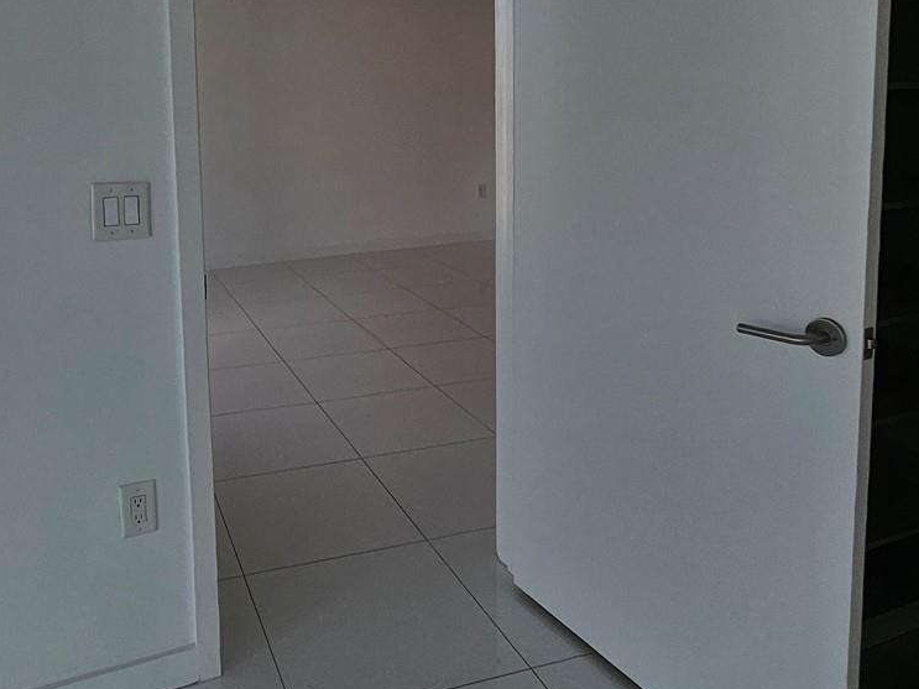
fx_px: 743
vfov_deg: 48.0
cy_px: 181
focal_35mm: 28
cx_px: 294
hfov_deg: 61.7
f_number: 2.2
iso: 32
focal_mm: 1.74
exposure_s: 1/207
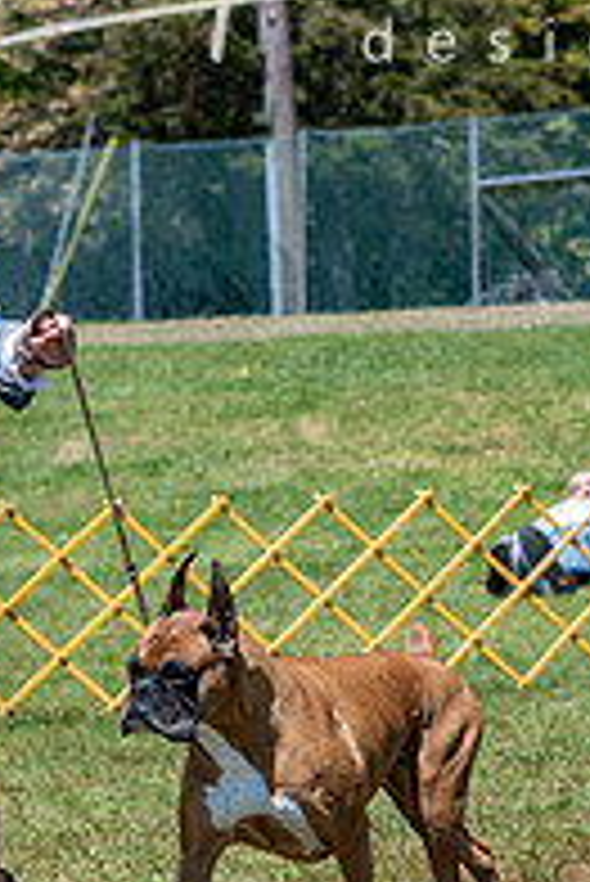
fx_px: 6257
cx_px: 248
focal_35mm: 255
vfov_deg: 8.1
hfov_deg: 5.4
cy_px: 486
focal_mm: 111
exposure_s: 1/1600
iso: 500
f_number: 7.1
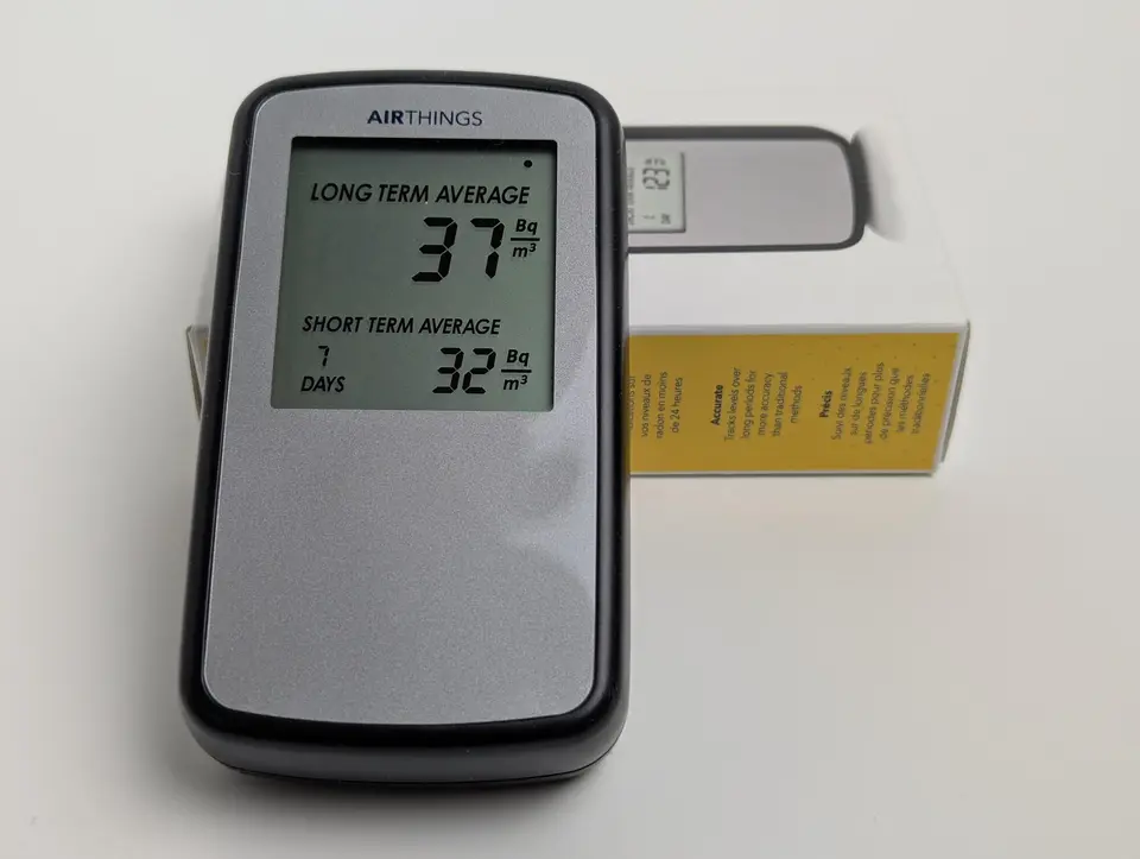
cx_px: 570
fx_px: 1583
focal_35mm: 48
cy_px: 430
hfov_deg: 39.6
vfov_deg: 30.3
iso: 41
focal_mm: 6.81
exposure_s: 1/60
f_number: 1.85
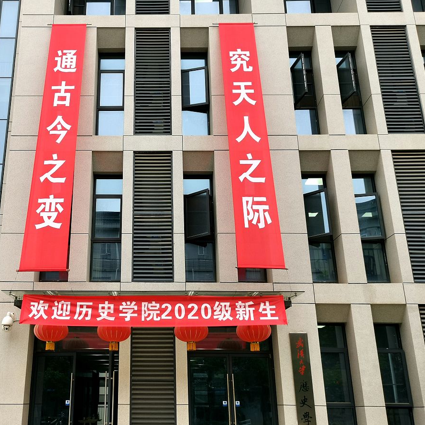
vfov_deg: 44.9
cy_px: 211
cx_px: 147
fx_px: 514
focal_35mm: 37
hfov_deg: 44.4
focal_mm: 5.58
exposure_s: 1/368
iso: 50
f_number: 1.8
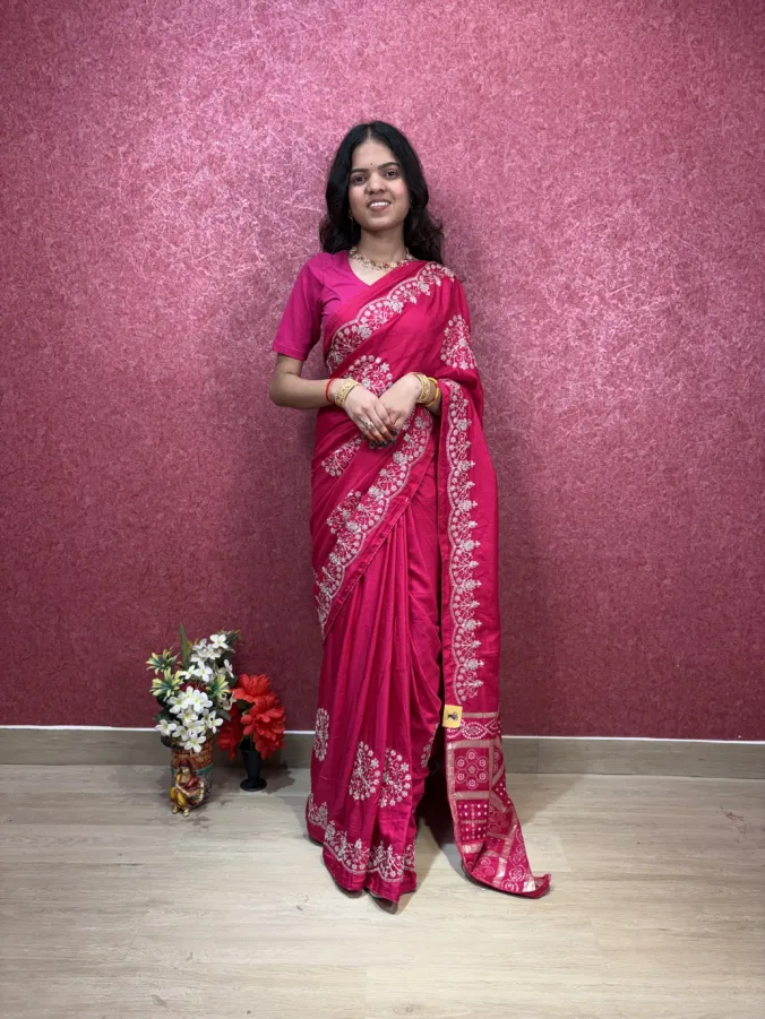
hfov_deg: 53.1
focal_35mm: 26
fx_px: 766
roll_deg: -0.5
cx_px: 382
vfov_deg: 67.3
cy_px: 510
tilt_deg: -9.0
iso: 32
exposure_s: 1/122
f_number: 1.6
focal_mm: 5.96
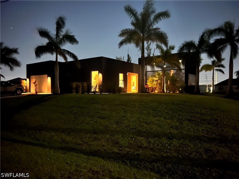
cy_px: 90
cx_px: 120
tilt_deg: -0.4
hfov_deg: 67.3
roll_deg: +0.3
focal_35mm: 26
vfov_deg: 53.1
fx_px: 180
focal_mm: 5.7
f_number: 1.5
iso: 5000
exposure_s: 1/5
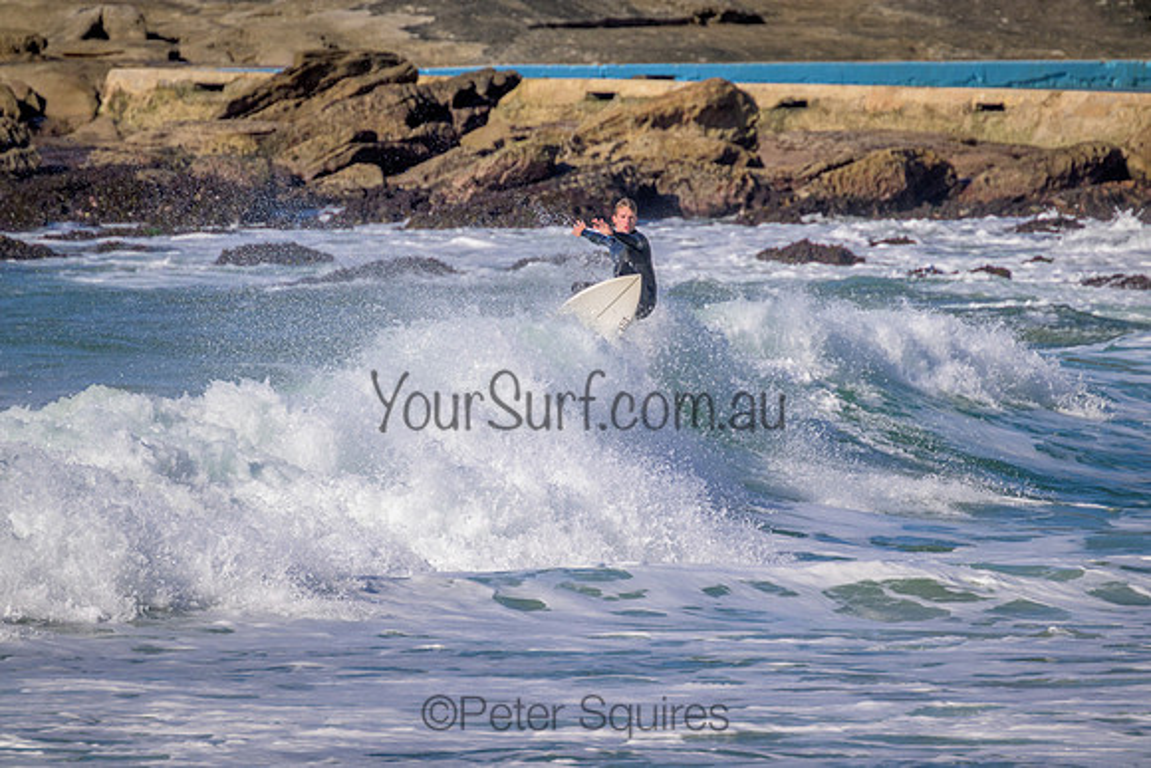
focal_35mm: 800
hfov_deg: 2.6
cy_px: 384
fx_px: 25583
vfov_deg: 1.7
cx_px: 576
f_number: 11
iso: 800
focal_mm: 800
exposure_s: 1/2000
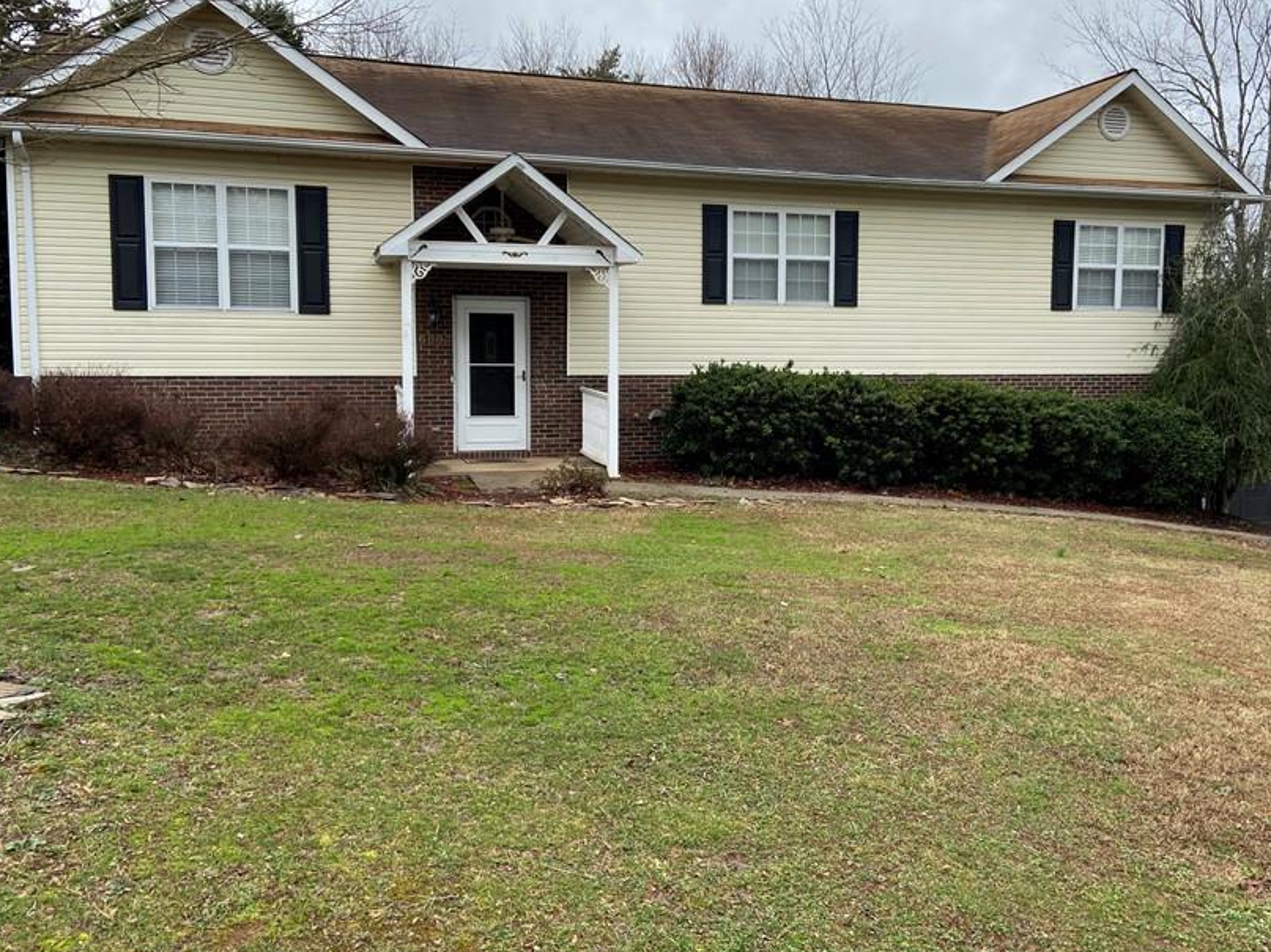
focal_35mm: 33
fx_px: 1211
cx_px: 761
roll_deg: -0.2
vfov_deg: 42.9
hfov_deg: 55.0
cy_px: 442
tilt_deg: -5.0
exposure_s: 1/1063
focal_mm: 4.25
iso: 32
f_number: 1.8
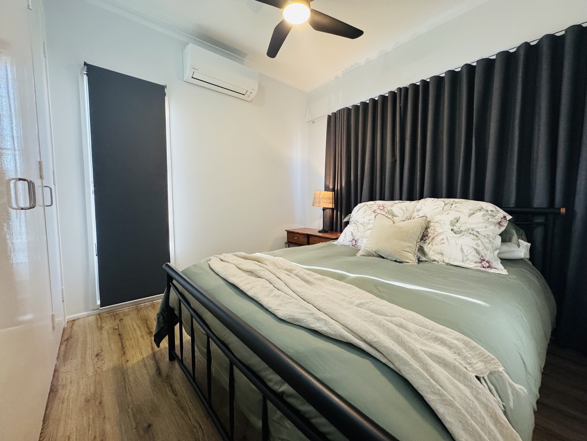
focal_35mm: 14
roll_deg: +0.1
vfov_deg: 85.7
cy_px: 220
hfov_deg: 102.1
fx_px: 237
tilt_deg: -3.8
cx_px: 294
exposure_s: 1/100
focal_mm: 2.22
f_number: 2.2
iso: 320
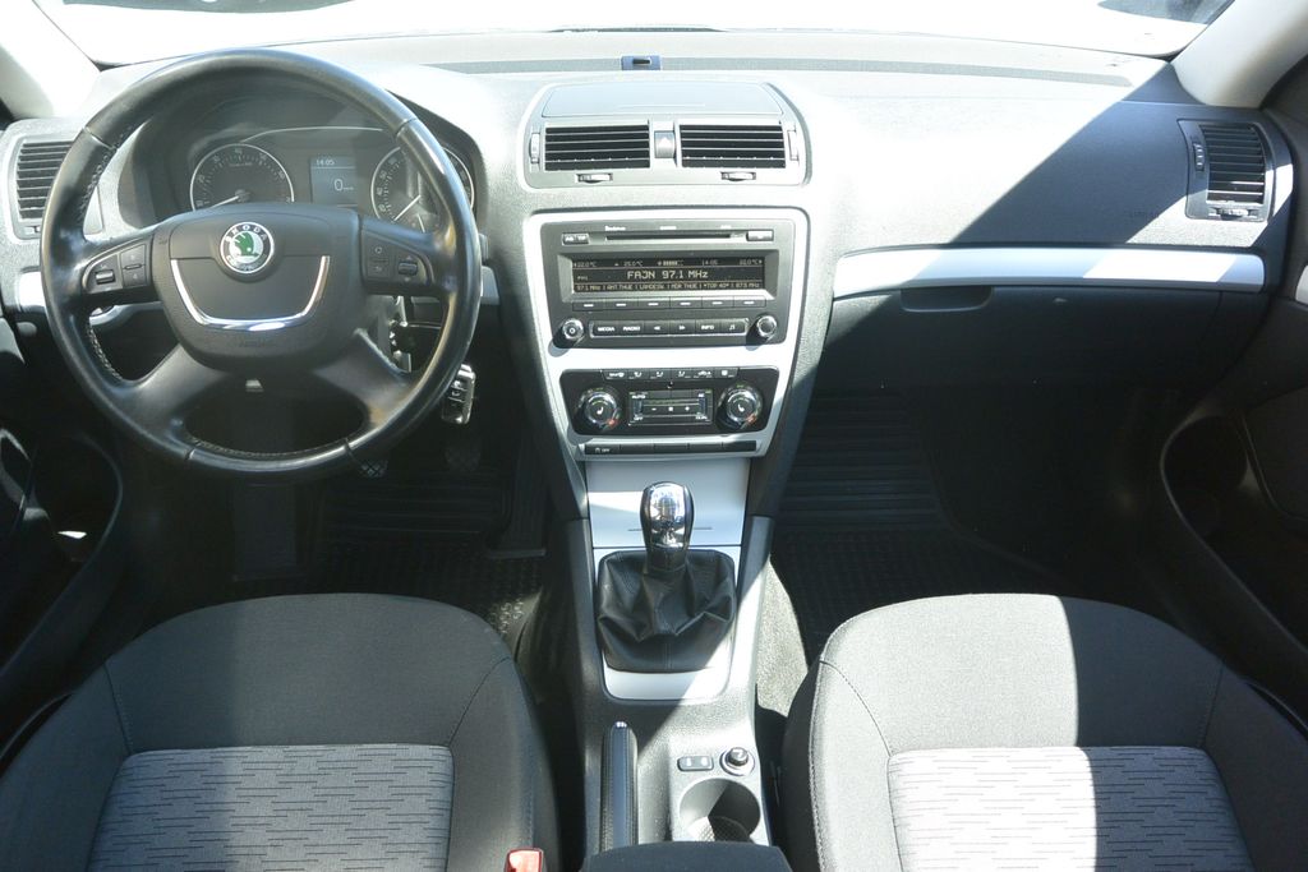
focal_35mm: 27
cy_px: 436
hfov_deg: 67.4
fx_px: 981
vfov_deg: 47.9
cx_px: 654
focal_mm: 10
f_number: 3.5
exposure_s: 1/125
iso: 200
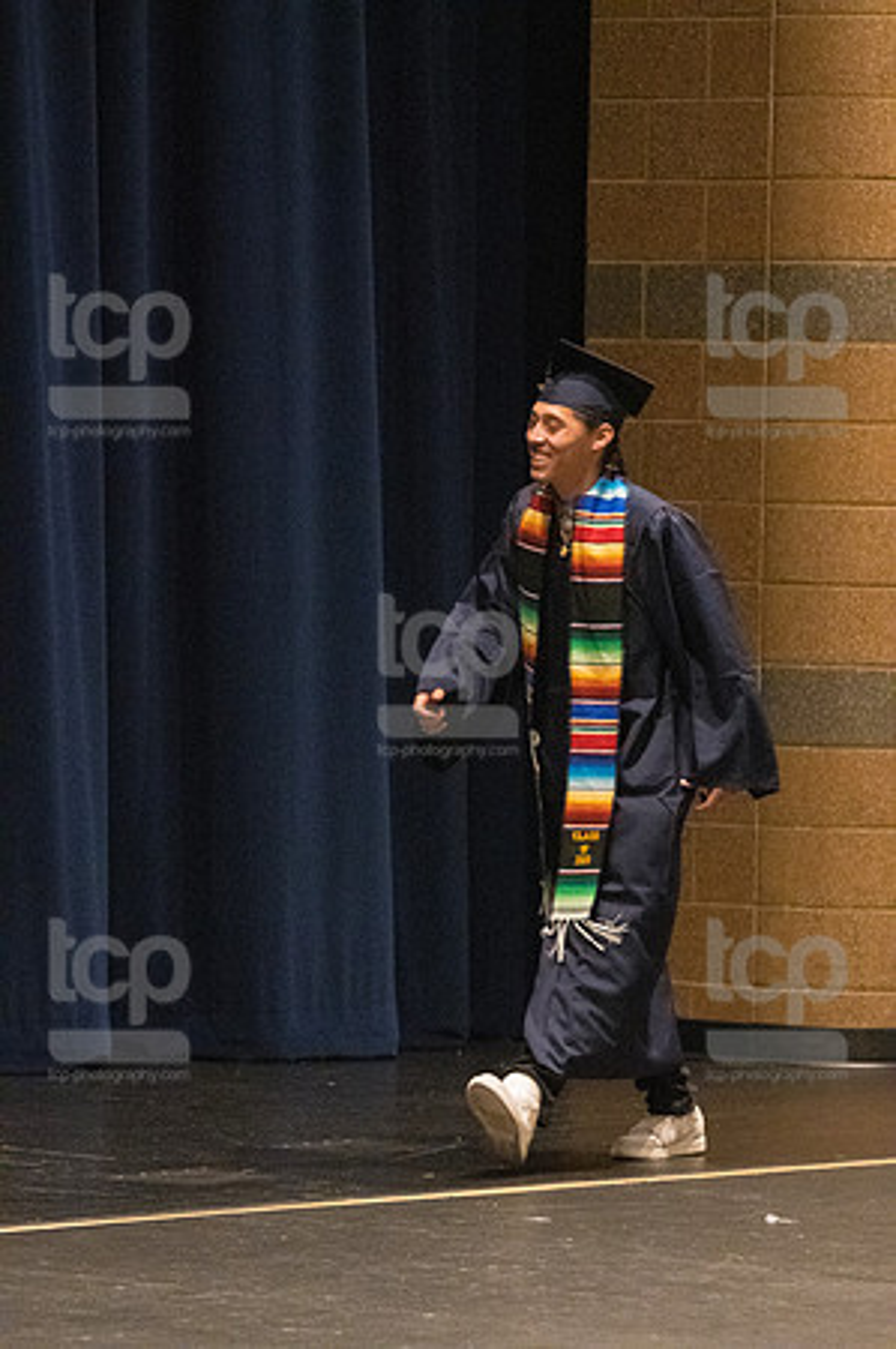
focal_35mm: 262
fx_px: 9803
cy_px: 674
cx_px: 448
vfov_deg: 7.9
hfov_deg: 5.2
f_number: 4.5
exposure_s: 1/250
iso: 8000
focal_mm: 175
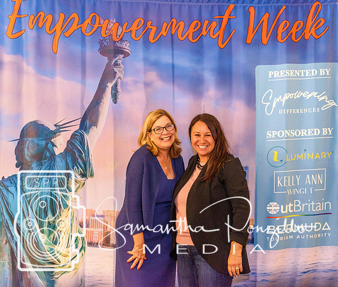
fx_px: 449
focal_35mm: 44
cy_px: 144
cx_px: 191
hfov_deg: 41.2
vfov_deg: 35.5
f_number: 4
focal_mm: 25
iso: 1250
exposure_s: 1/60
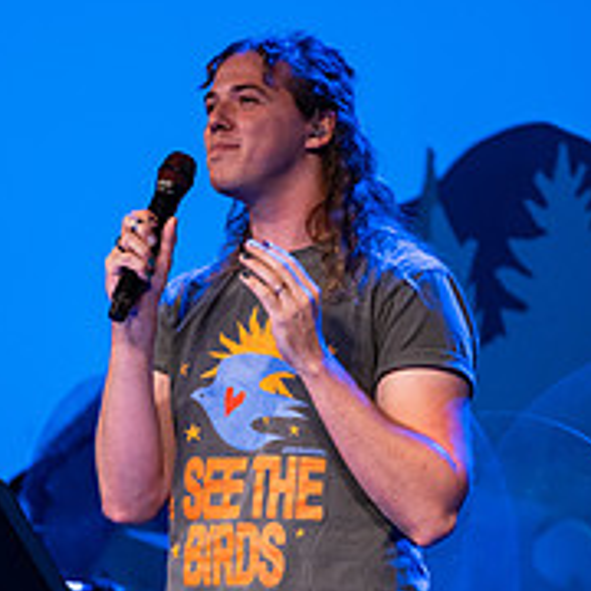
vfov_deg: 3.9
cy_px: 440
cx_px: 289
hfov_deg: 3.9
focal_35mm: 445
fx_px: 8596
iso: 640
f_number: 2.8
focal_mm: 140
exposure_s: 1/210
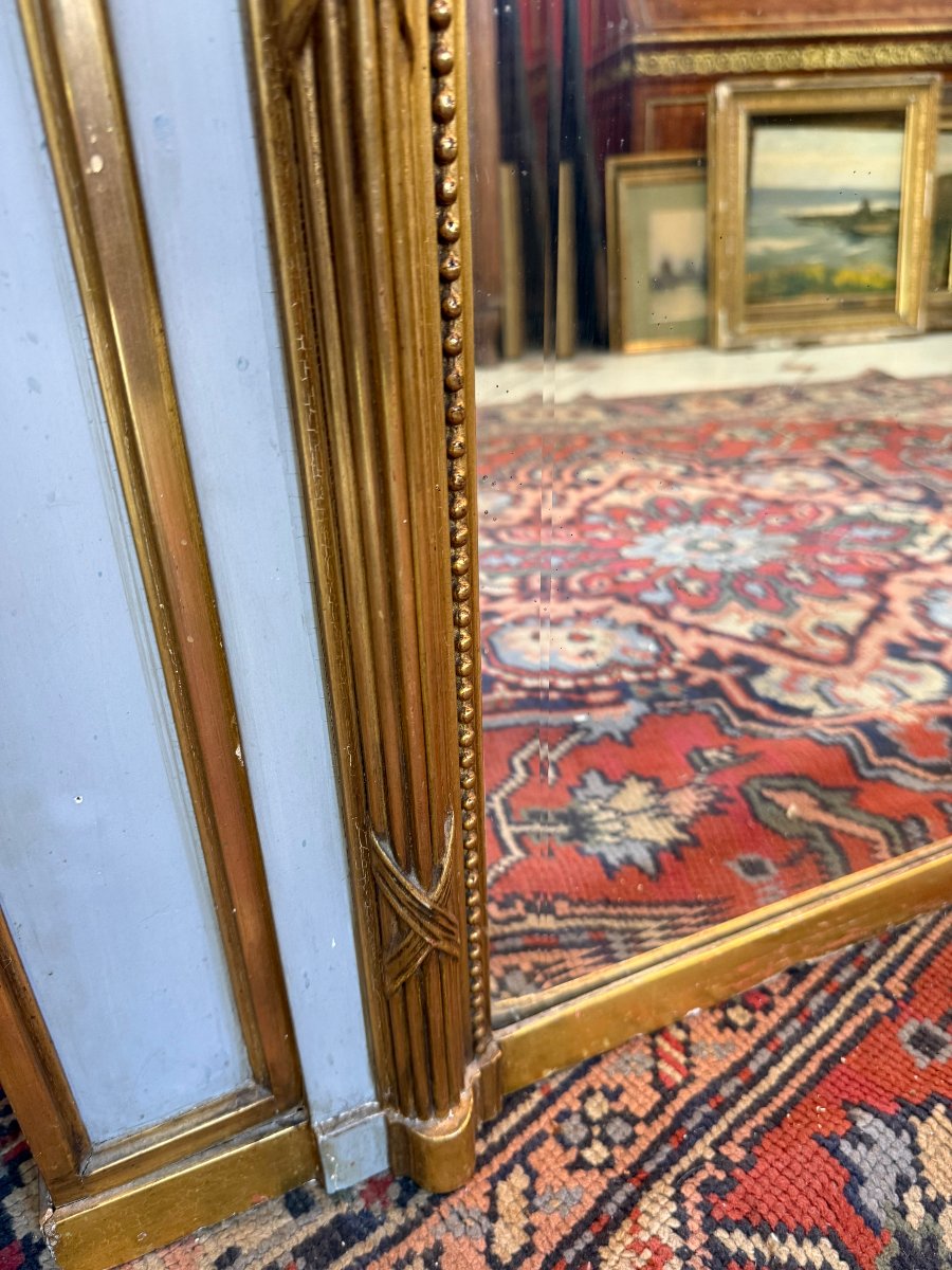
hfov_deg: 56.8
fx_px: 880
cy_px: 635
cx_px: 476
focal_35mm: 24
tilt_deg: -33.4
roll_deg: -0.8
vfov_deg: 71.6
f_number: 1.78
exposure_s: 1/50
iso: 250
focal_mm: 6.76
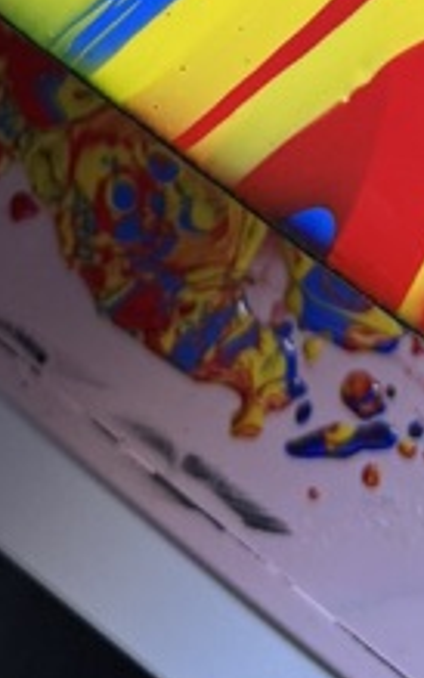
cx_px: 362
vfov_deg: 15.1
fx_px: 2199
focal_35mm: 119
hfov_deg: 11.0
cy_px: -563
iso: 200
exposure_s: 1/106
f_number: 1.78
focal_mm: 6.76
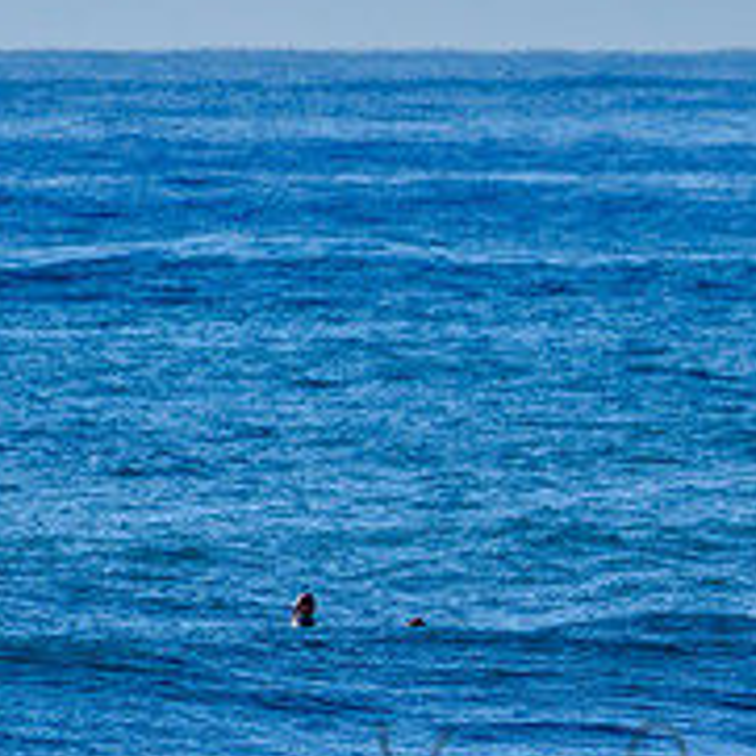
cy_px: 630
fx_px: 41214
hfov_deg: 1.1
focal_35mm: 1668
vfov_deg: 1.1
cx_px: 1080
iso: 220
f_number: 5.6
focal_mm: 500
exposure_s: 1/2000
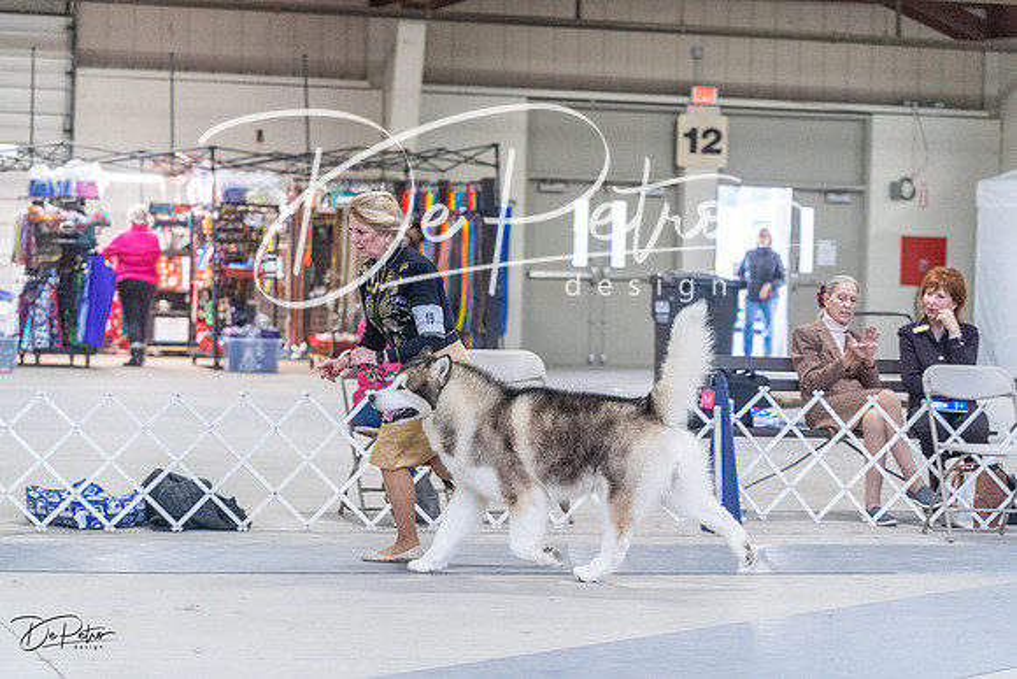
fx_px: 3193
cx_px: 508
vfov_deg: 12.1
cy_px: 340
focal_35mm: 113
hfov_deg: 18.1
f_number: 4
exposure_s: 1/320
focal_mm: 113
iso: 6400
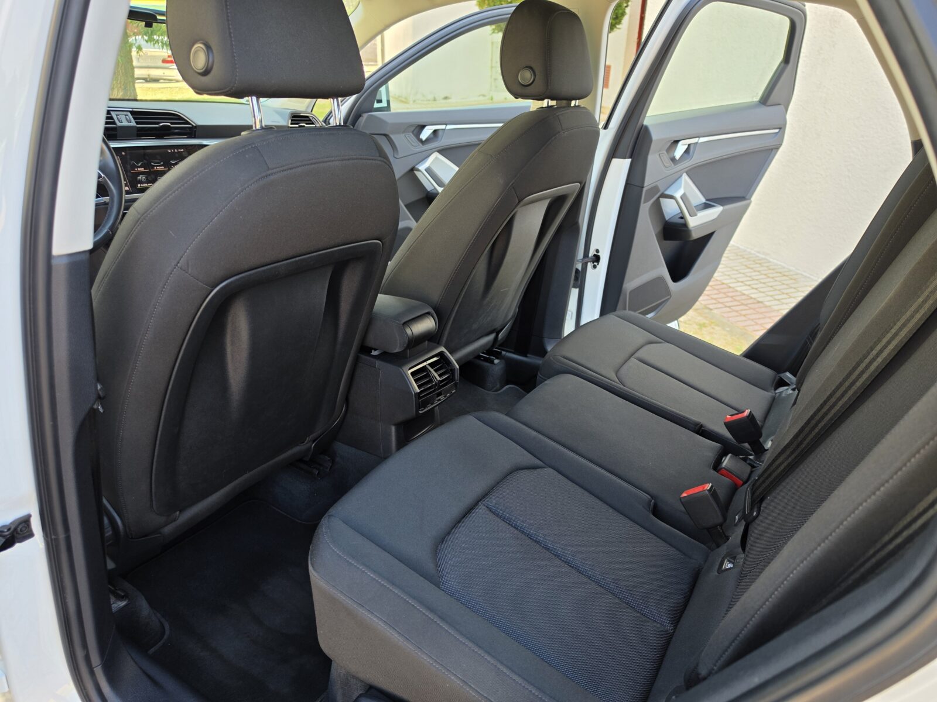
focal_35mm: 23
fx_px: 623
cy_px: 351
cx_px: 468
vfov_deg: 58.9
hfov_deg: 73.9
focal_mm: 6.5
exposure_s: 1/180
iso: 25
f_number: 1.4
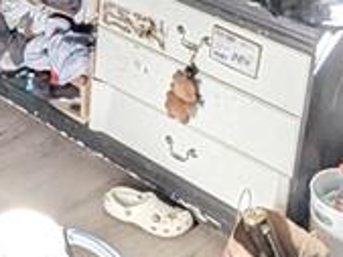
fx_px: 962
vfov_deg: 14.2
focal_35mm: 97
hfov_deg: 19.1
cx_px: -71
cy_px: -135
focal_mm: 2.22
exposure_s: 1/30
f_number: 2.2
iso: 116
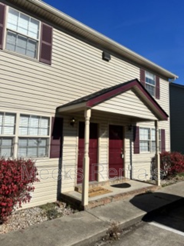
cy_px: 123
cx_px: 92
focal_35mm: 24
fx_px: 170
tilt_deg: +7.2
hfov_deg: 56.8
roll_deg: -1.7
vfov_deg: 71.6
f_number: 1.78
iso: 80
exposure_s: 1/10753
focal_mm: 6.86
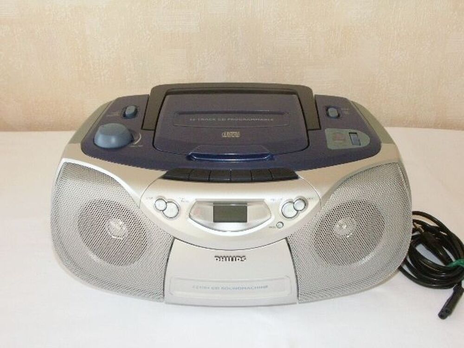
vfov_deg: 34.3
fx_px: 563
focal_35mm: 42
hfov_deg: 44.8
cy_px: 174
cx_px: 232
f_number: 9
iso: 200
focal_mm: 10.83
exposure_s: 1/50
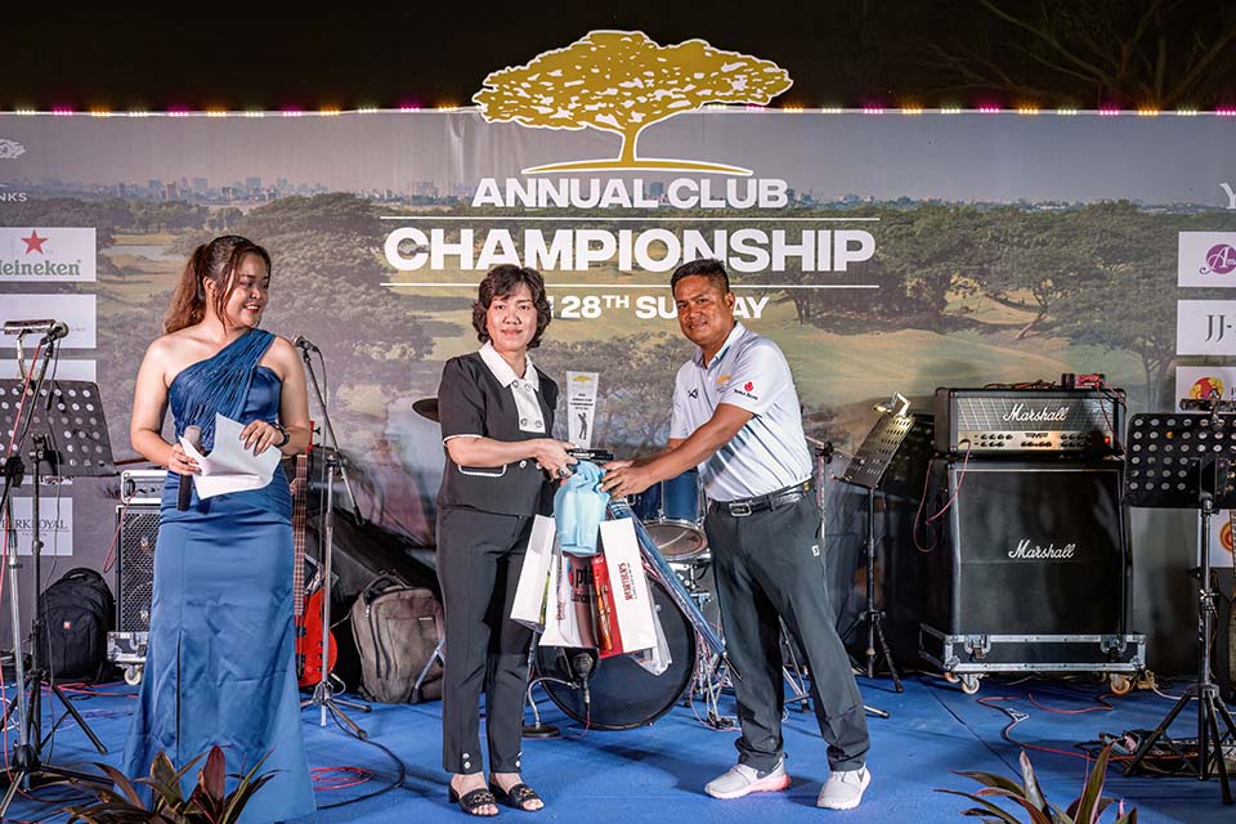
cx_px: 618
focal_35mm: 34
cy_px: 412
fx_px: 1184
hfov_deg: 55.1
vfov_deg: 38.4
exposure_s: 1/200
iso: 2800
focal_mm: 34.5
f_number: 5.6
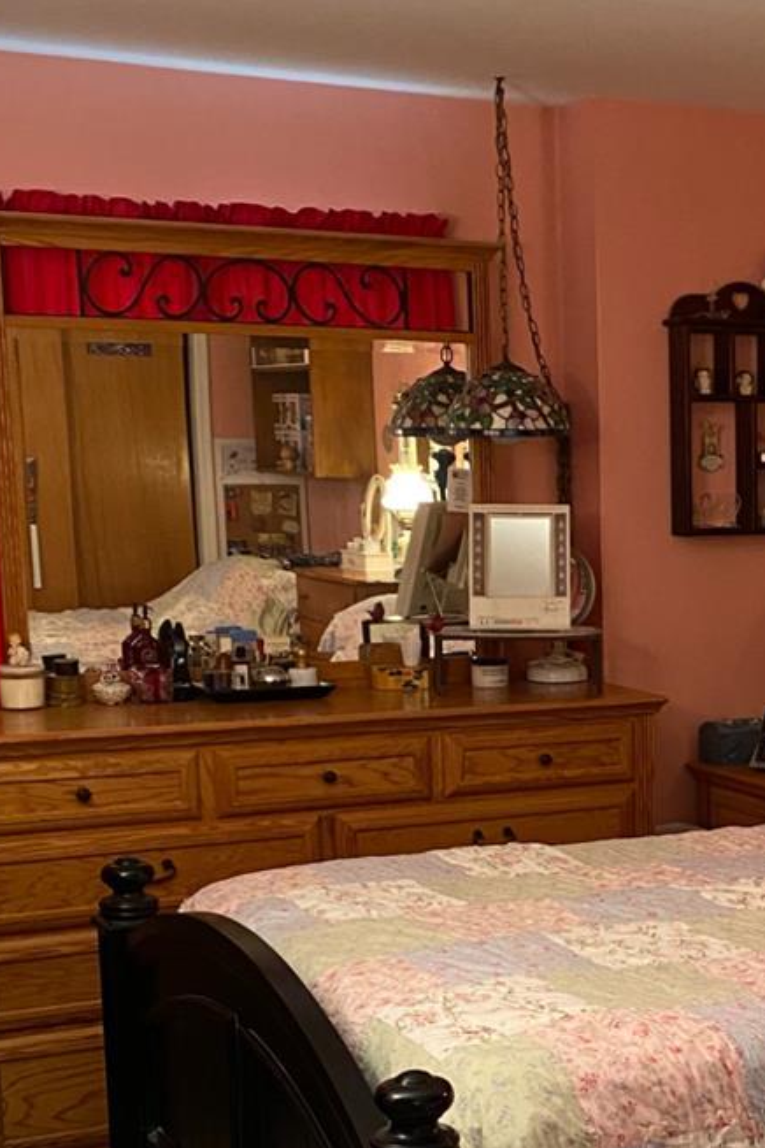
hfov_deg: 21.2
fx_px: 1976
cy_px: 864
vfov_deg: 31.8
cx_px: 768
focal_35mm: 62
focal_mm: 4.25
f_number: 1.8
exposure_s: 1/40
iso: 400
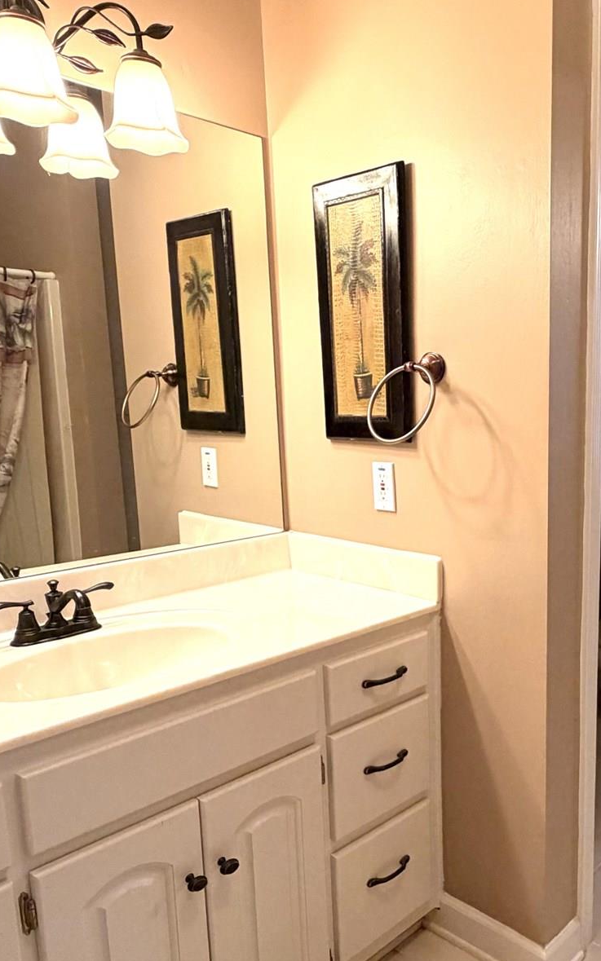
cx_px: 514
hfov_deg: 40.6
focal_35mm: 29
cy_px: 522
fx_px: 760
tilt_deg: -9.0
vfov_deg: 64.5
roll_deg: +0.2
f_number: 2.2
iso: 250
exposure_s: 1/60
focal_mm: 2.22
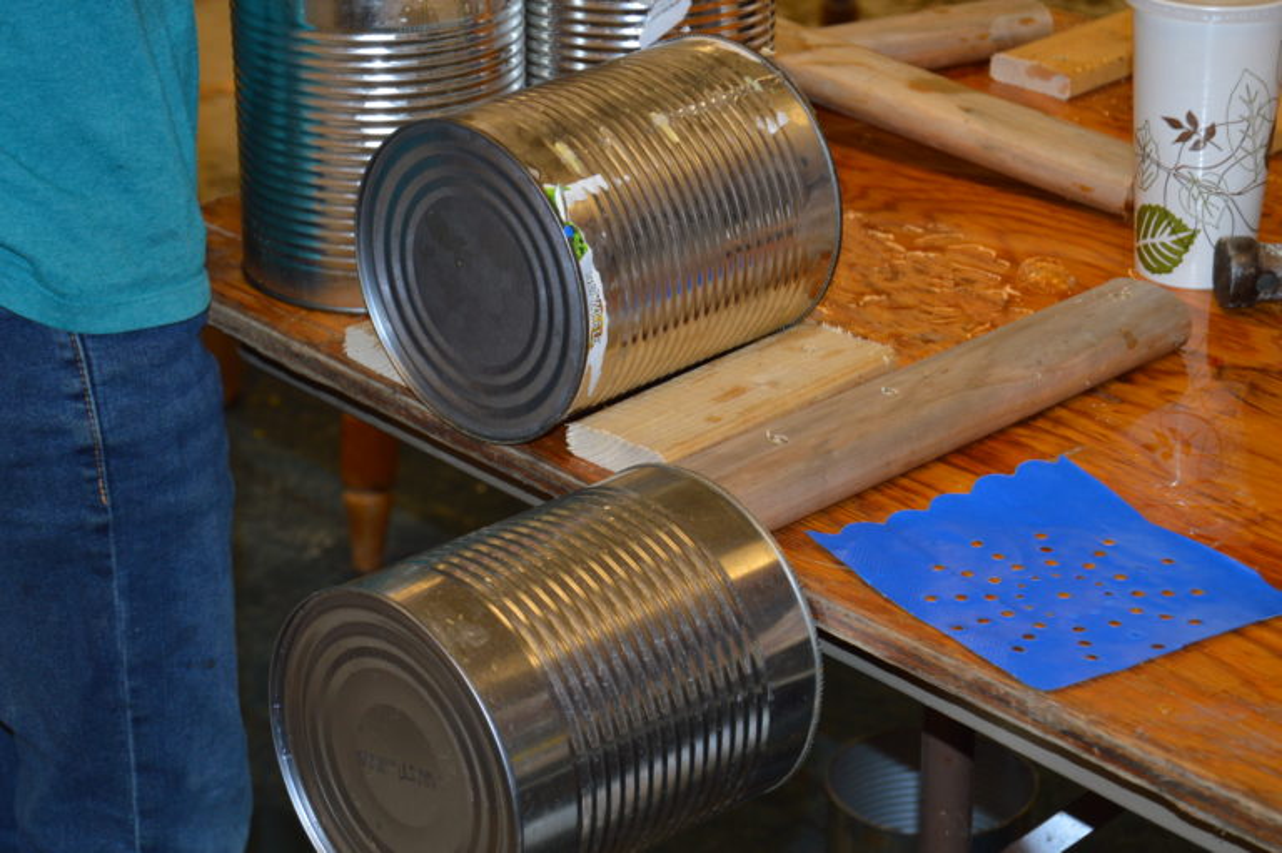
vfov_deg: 16.5
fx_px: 2936
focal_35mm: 82
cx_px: 641
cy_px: 426
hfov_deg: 24.6
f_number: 5.6
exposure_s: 1/60
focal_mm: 55
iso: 400
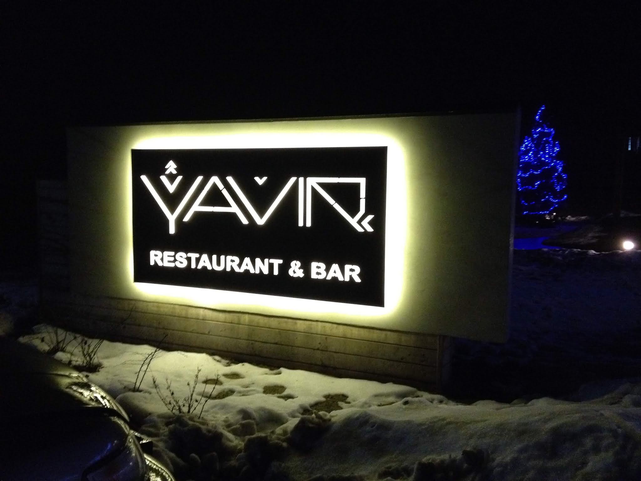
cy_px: 240
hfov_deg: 52.6
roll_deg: -0.1
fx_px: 648
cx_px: 320
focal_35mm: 35
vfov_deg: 40.7
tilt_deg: -8.1
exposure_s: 1/15
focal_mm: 4.28
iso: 500
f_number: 2.4
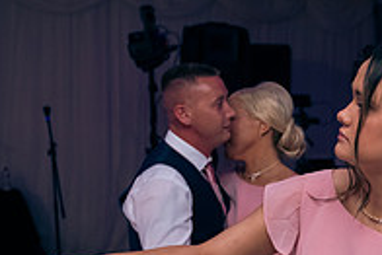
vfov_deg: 17.3
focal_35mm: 77
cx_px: 359
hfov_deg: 25.3
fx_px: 818
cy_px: 266
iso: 800
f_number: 3.5
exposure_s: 1/160
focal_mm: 26
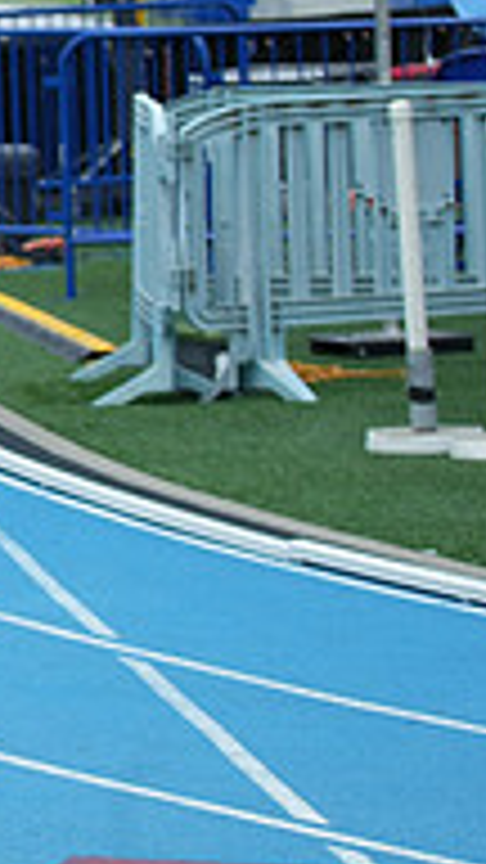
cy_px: 259
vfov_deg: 6.8
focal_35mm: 317
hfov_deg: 3.8
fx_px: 7262
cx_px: -778
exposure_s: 1/2000
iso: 400
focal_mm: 100
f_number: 5.6
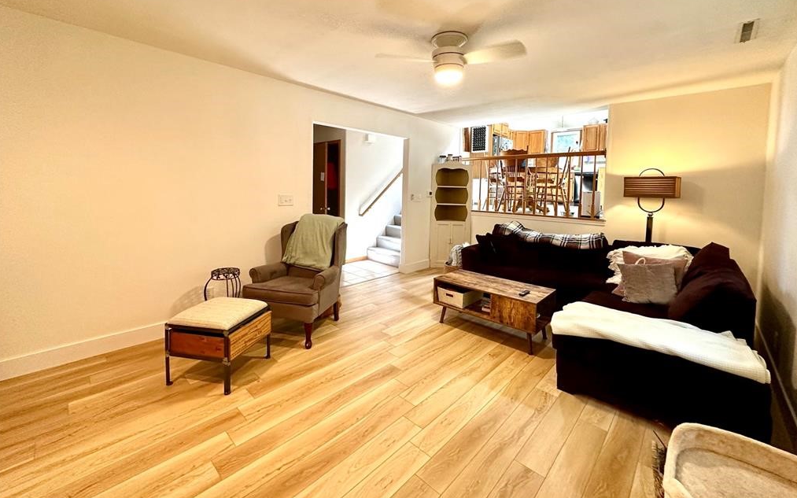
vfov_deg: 74.1
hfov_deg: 101.5
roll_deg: -1.3
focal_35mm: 15
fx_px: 326
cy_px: 203
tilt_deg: -3.3
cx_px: 400
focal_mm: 2.22
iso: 160
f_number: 2.2
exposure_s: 1/60
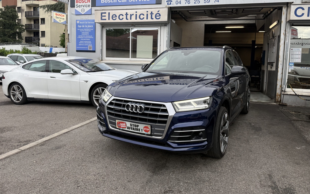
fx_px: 220
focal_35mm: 26
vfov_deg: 47.4
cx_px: 158
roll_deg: -1.8
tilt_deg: -4.0
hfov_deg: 70.4
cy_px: 80
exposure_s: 1/504
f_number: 1.78
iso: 100
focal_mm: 6.76
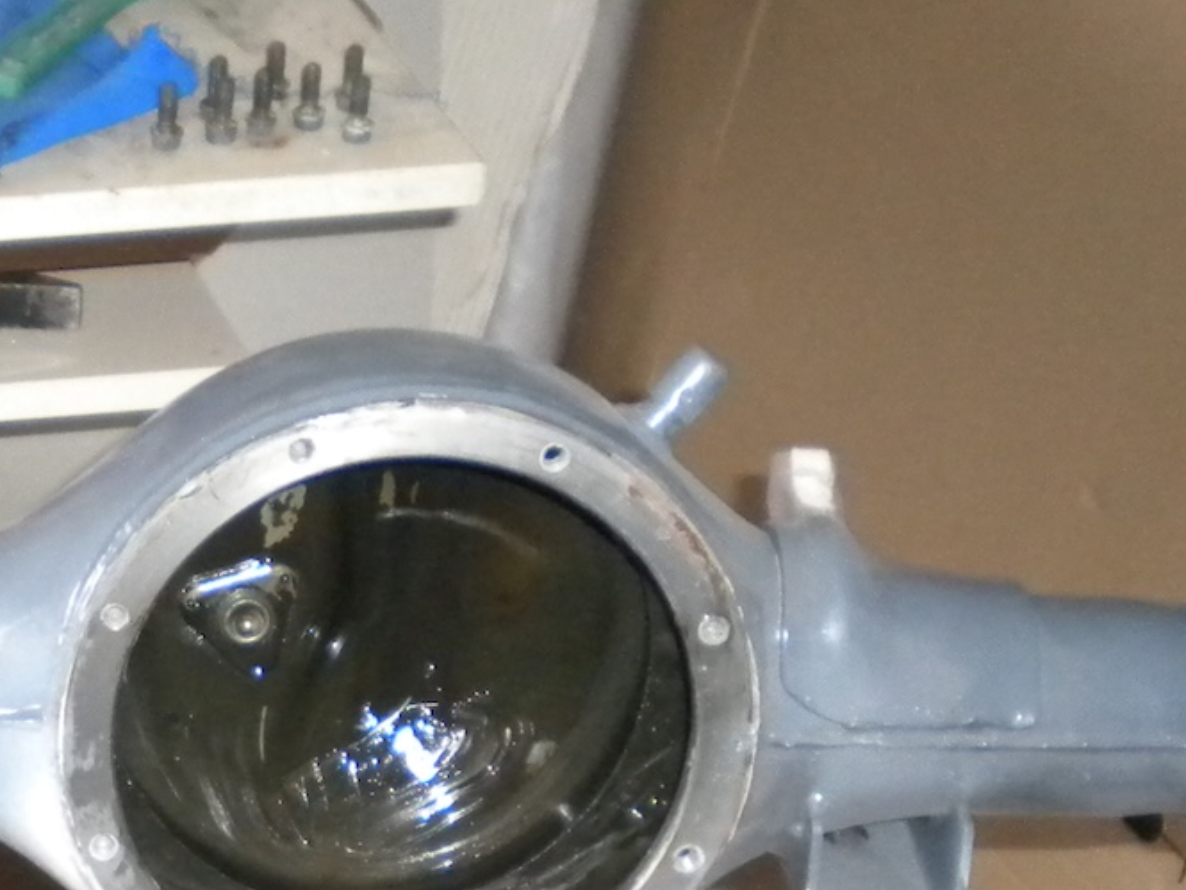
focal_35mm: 101
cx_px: -112
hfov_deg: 18.7
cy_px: 863
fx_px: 3461
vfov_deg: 14.4
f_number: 3.1
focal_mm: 6.3
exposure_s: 1/30
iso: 400
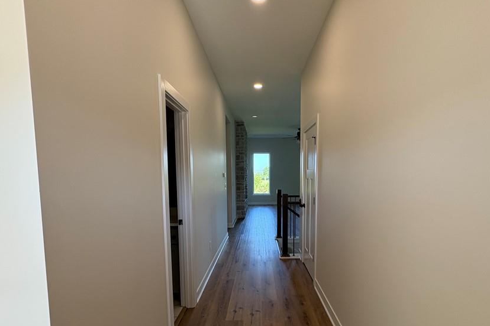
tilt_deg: -3.6
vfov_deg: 66.7
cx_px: 265
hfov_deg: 89.8
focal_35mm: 18
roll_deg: +0.8
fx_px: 245
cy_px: 195
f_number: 2.2
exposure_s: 1/120
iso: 125
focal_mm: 2.22
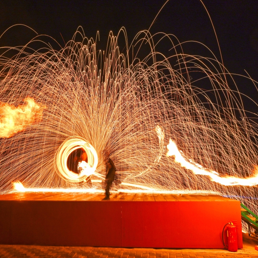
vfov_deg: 43.2
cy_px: 127
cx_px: 107
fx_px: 326
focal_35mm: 39
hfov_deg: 43.0
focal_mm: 29.5
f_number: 10
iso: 320
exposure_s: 1.6
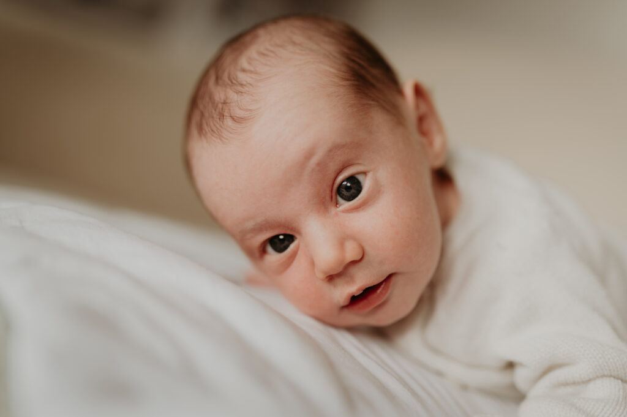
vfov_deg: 26.9
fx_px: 870
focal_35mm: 50
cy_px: 208
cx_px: 314
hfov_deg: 39.6
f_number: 1.4
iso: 250
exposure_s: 1/250
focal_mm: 50
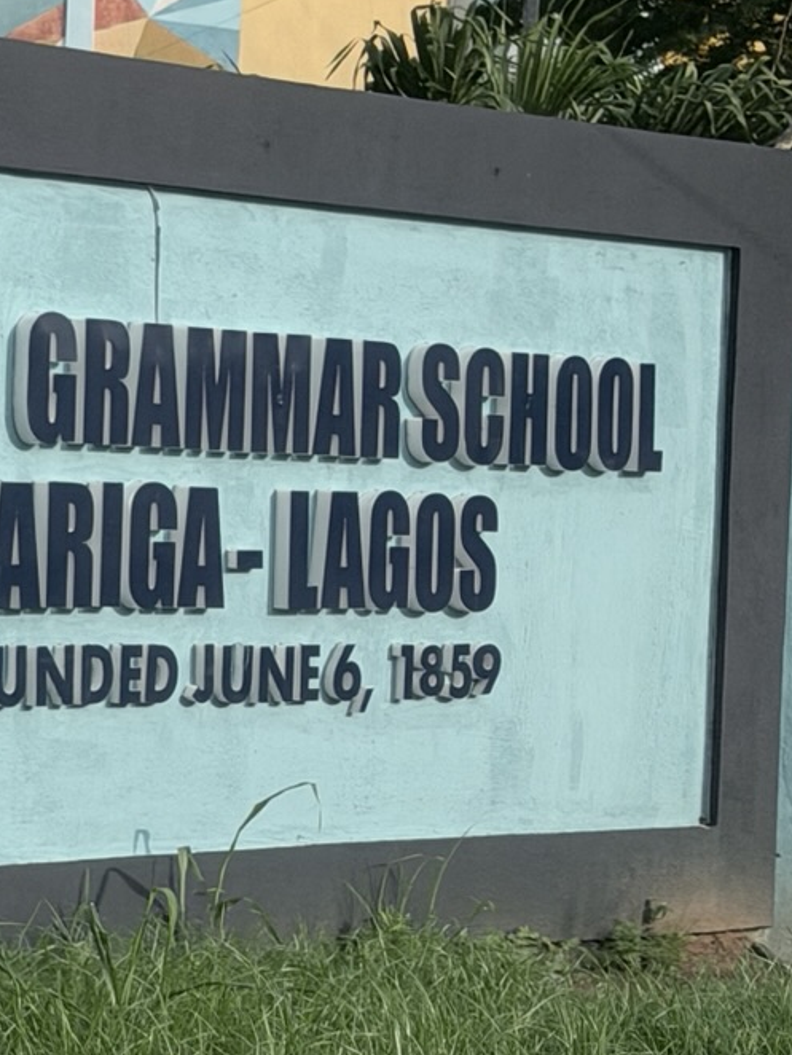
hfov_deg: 10.2
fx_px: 4421
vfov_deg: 13.6
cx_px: 419
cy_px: 722
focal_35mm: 145
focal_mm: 6.76
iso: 64
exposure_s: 1/566
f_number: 1.78
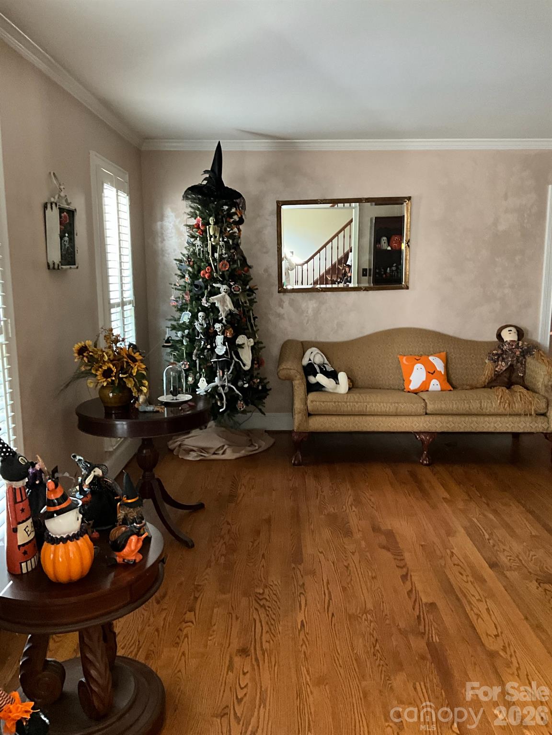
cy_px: 368
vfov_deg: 61.7
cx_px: 276
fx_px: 617
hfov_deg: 48.2
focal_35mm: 29
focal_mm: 3
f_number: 1.8
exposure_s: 1/30
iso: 400
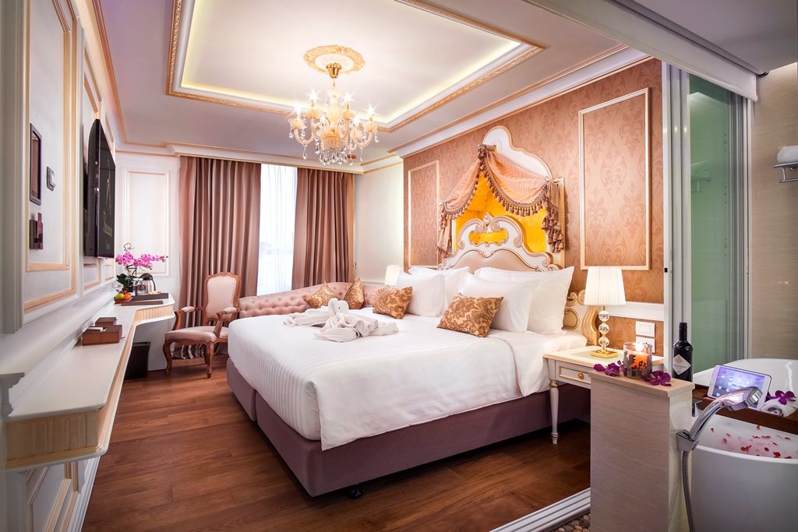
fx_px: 399
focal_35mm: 18
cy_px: 266
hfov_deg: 90.0
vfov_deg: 67.4
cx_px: 399
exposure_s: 1.3
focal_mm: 12
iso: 250
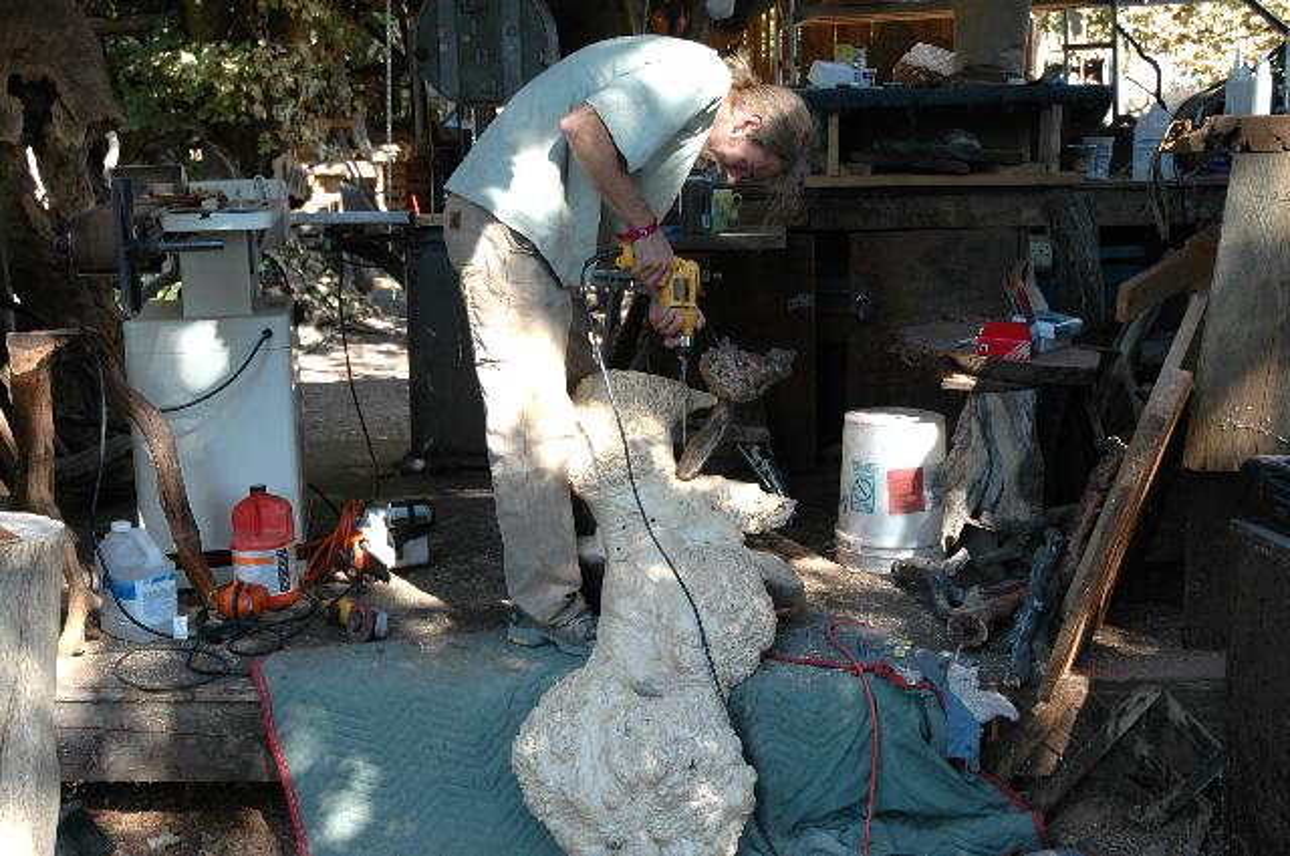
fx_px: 1664
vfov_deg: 28.9
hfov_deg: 42.4
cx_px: 645
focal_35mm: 46
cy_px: 428
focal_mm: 31
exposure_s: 1/100
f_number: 5
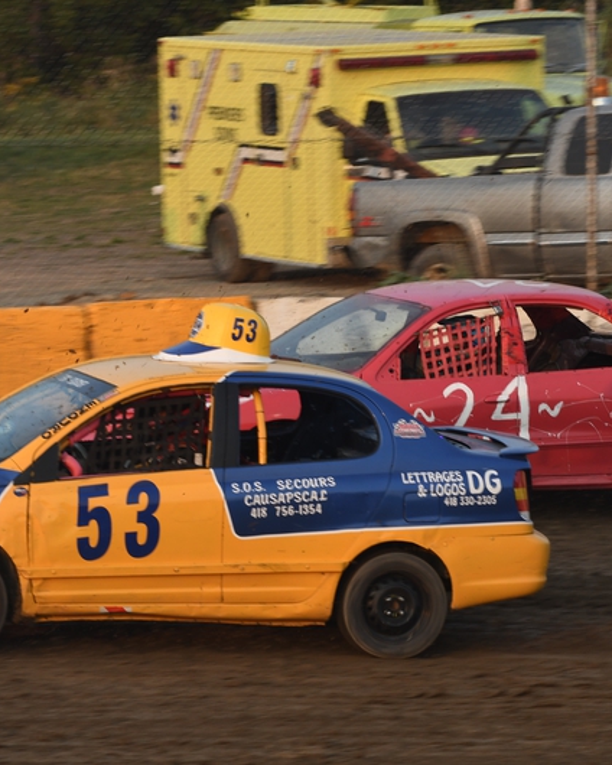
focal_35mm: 255
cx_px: 102
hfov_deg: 6.1
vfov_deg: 7.6
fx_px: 5773
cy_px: 382
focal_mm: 120
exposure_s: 1/250
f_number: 7.1
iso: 500
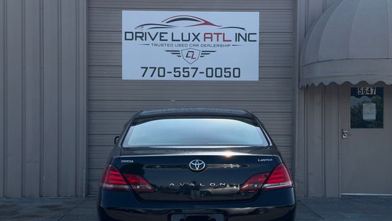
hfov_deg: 39.2
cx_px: 198
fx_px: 551
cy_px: 126
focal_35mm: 53
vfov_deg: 22.6
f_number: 1.78
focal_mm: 6.76
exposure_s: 1/2865
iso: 80
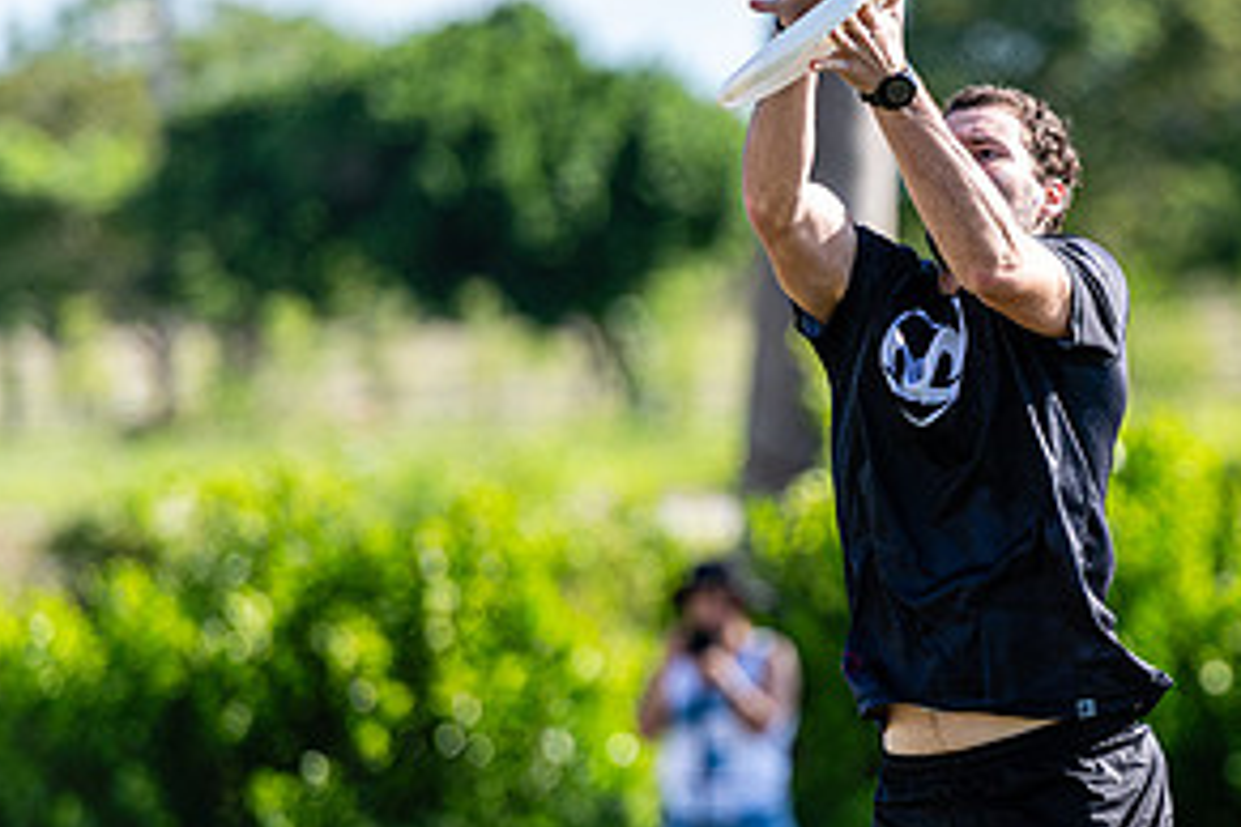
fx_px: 13753
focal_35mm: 399
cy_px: 535
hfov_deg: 5.2
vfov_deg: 3.4
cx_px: 998
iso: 360
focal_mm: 200
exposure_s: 1/2500
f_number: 3.2
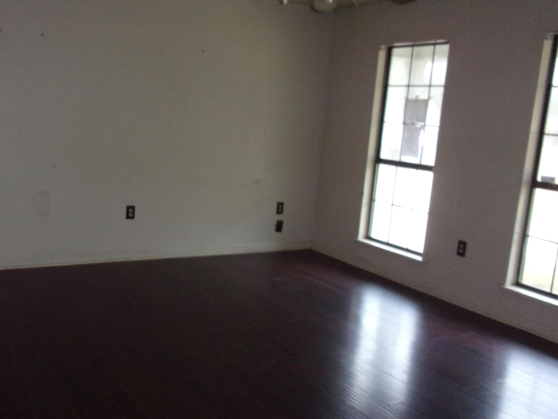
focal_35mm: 37
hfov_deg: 49.8
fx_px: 596
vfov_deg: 38.7
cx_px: 218
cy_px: 205
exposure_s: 1/17
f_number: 3.9
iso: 490
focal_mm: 5.1
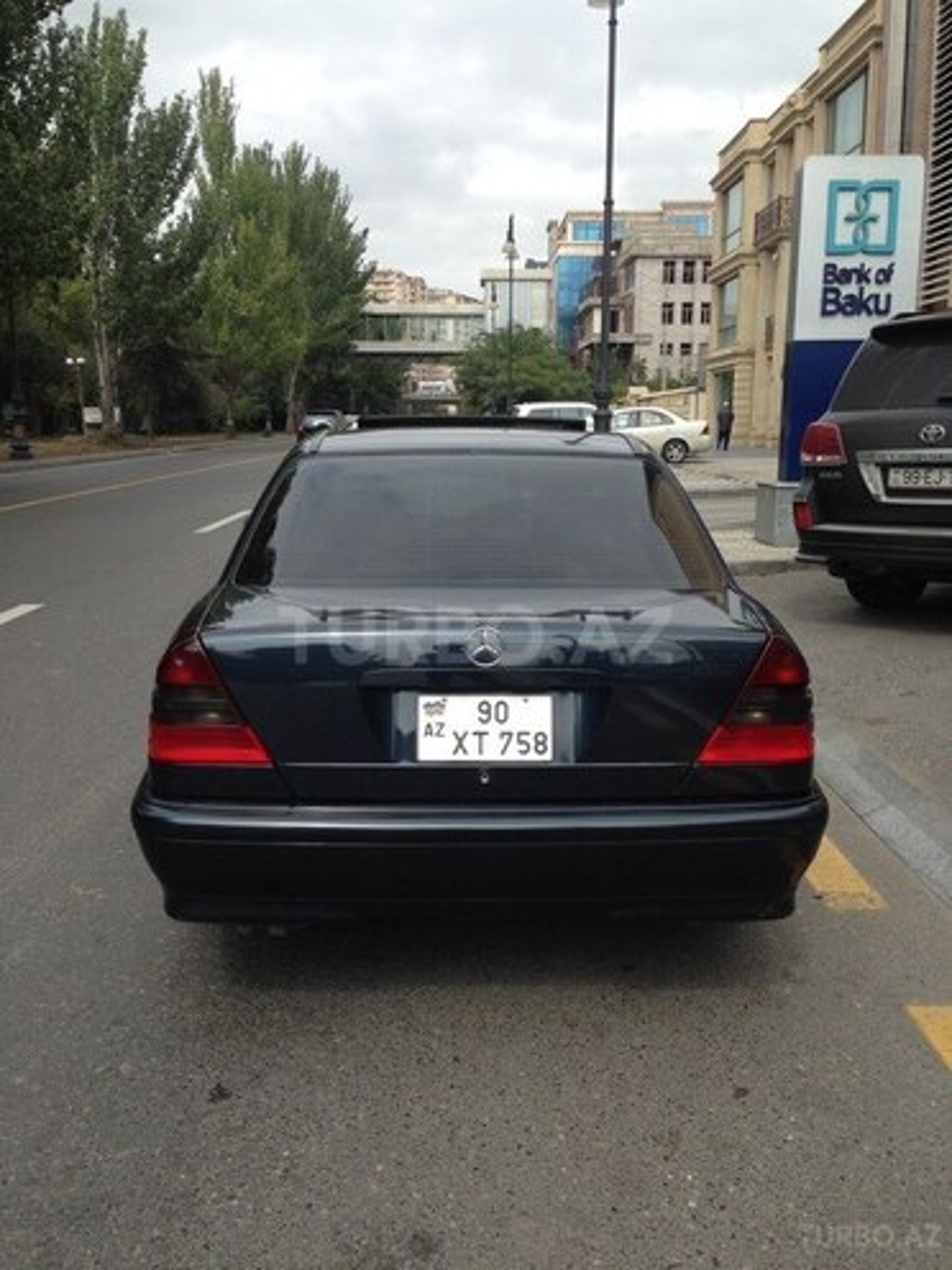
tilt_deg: -8.8
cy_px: 635
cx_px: 476
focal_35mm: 33
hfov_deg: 42.9
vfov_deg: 55.4
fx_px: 1210
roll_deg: -1.5
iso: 50
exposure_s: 1/935
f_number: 2.4
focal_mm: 4.12
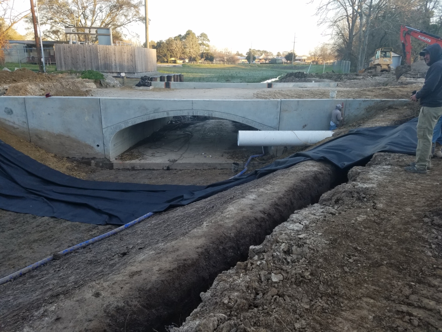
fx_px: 332
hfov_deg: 67.3
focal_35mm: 26
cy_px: 166
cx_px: 221
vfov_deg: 53.1
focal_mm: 4.2
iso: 50
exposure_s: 1/192
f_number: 1.7
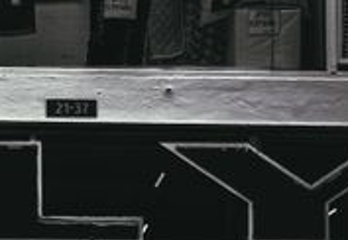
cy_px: 357
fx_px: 2022
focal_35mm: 207
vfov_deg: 6.7
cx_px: -166
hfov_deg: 9.6
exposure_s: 1/100
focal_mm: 39
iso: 400
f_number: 20
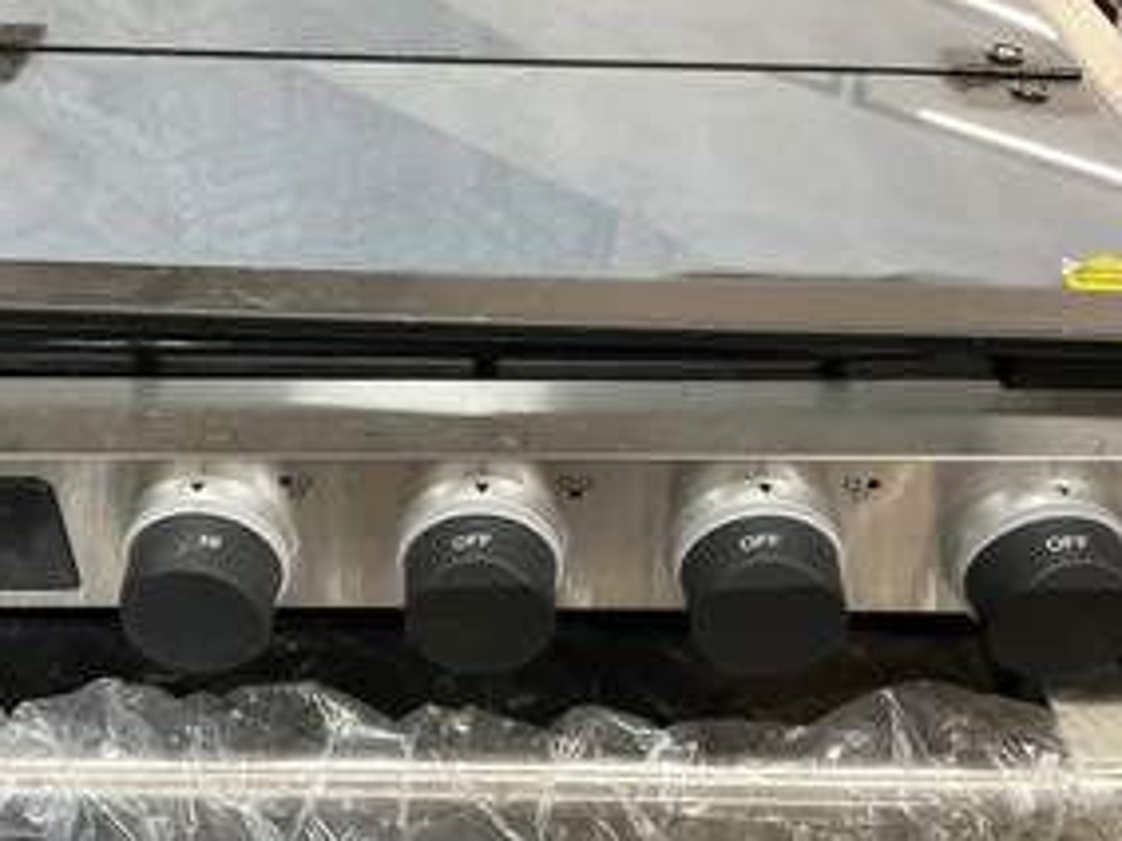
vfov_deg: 35.0
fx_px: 1328
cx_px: 460
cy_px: 496
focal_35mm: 41
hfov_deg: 45.6
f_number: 1.8
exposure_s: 1/40
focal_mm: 3
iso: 250
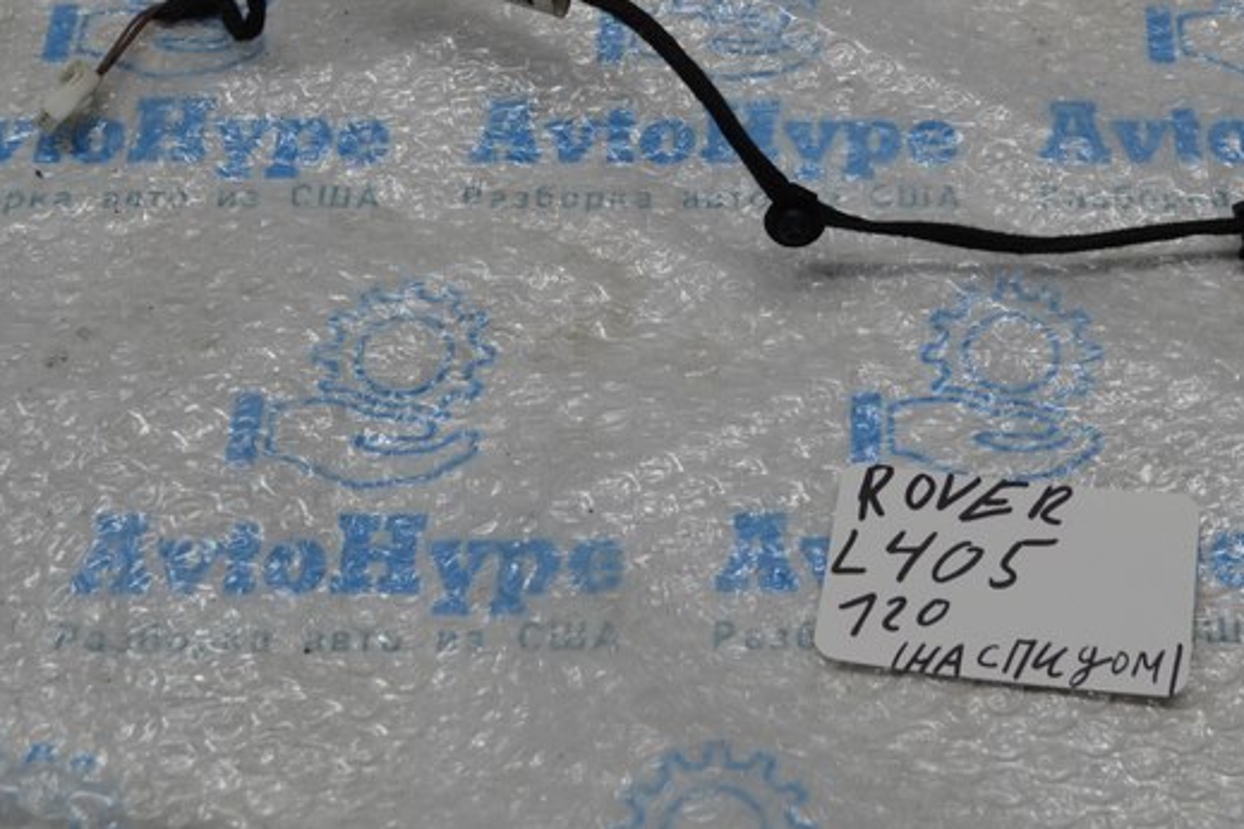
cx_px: 952
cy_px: 85
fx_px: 2453
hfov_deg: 28.0
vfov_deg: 18.9
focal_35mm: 71
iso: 280
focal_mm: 24
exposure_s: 1/125
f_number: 5.6
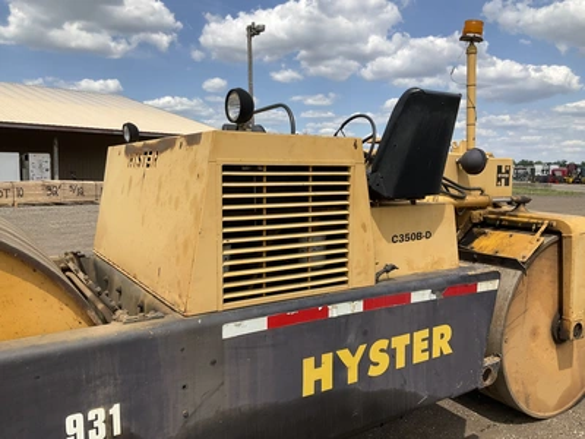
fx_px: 490
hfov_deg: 61.7
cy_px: 220
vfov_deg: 48.2
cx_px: 292
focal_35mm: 29
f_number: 1.8
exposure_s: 1/1912
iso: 25
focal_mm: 3
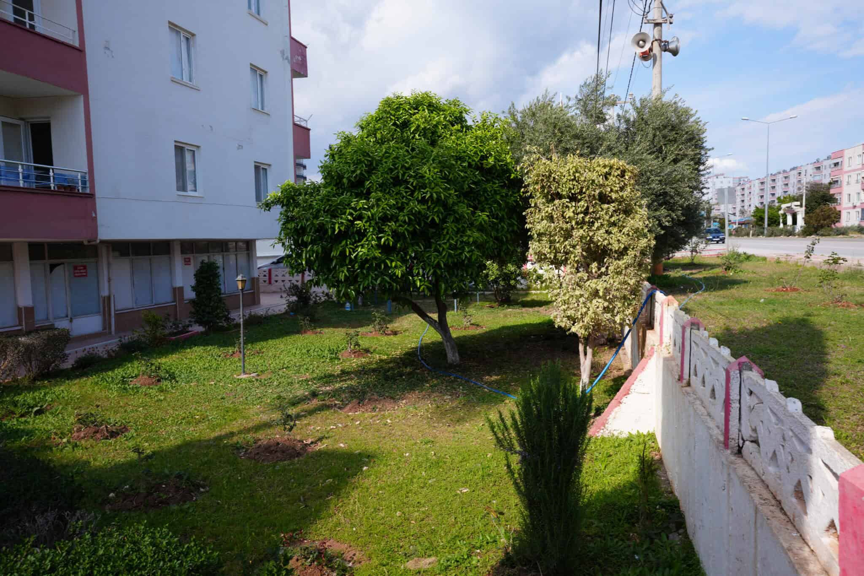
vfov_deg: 46.4
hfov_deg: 65.5
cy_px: 288
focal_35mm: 28
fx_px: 672
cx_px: 432
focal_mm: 28
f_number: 9
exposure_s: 1/125
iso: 100
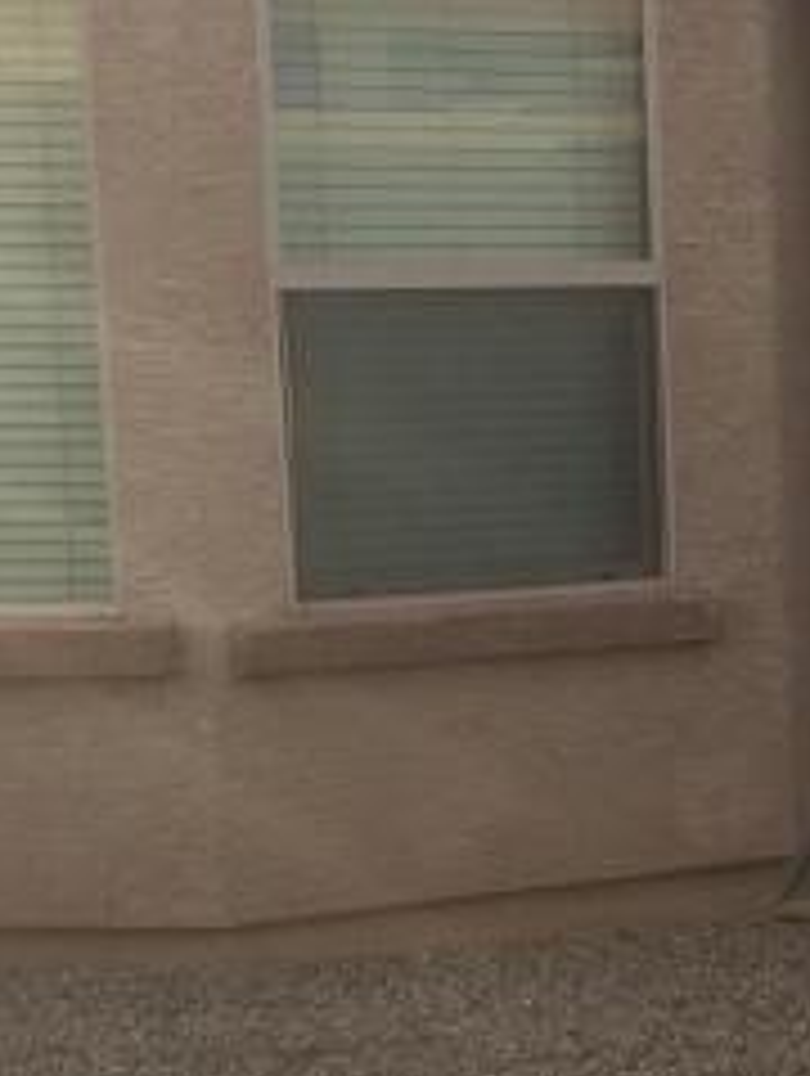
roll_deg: +0.2
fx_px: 2894
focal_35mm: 93
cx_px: 1287
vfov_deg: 21.0
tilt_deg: -8.8
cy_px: 639
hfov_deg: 14.6
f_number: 2.2
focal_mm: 4.15
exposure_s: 1/590
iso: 32
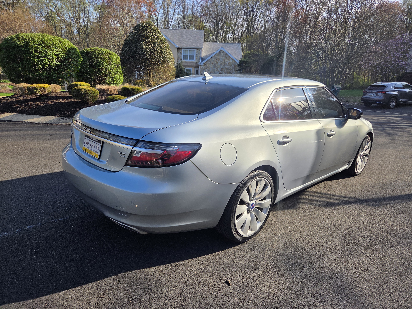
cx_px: 206
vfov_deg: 58.9
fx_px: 274
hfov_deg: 73.9
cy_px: 154
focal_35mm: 23
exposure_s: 1/4365
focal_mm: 5.4
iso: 80
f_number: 1.8
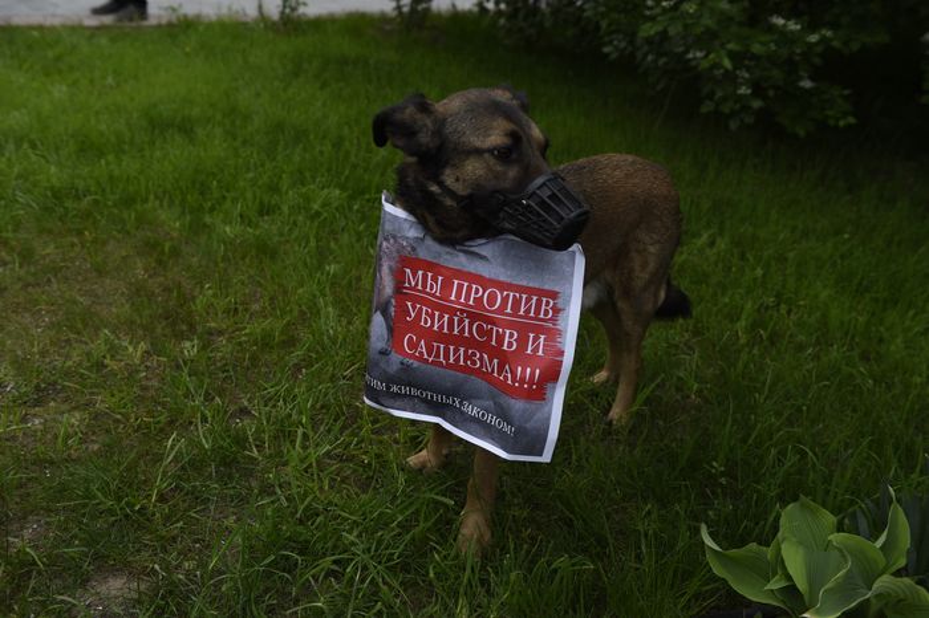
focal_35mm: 36
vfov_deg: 36.8
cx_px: 464
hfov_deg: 53.2
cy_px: 309
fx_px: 929
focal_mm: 36
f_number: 4.5
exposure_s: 1/250
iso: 800
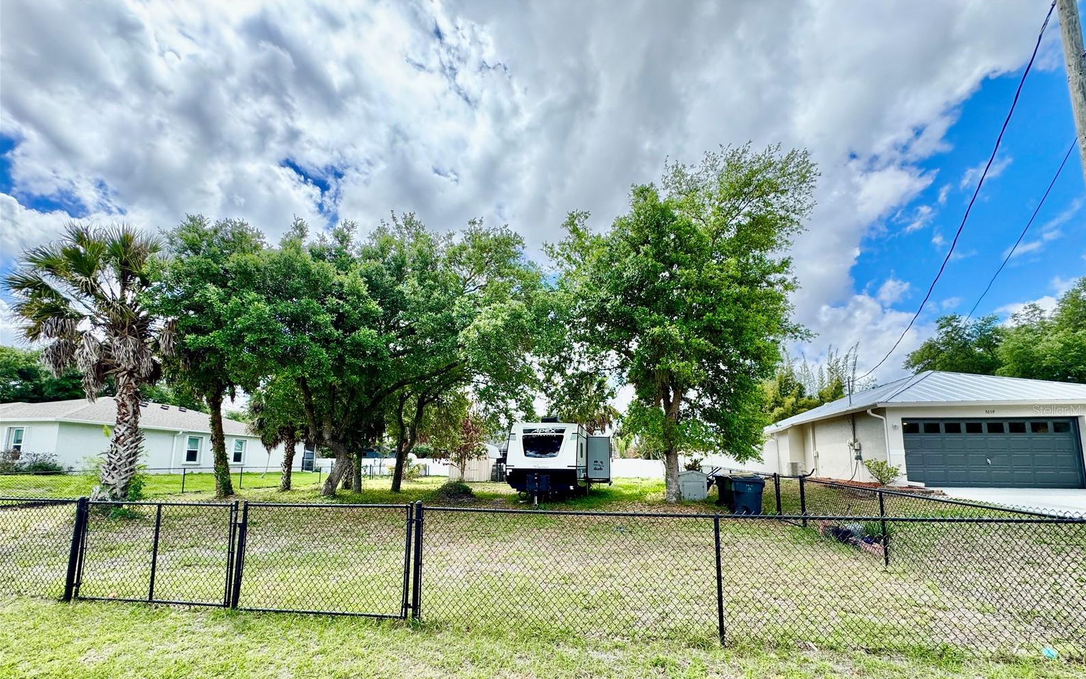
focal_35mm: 15
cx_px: 548
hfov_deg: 101.5
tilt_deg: +7.9
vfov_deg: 73.9
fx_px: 444
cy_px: 410
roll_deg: -0.4
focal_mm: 2.22
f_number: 2.2
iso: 50
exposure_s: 1/573
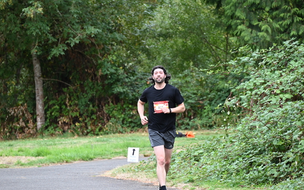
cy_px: 106
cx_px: 155
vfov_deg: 5.8
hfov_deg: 9.3
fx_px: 1872
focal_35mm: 226
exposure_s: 1/250
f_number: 6.3
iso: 900
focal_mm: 200
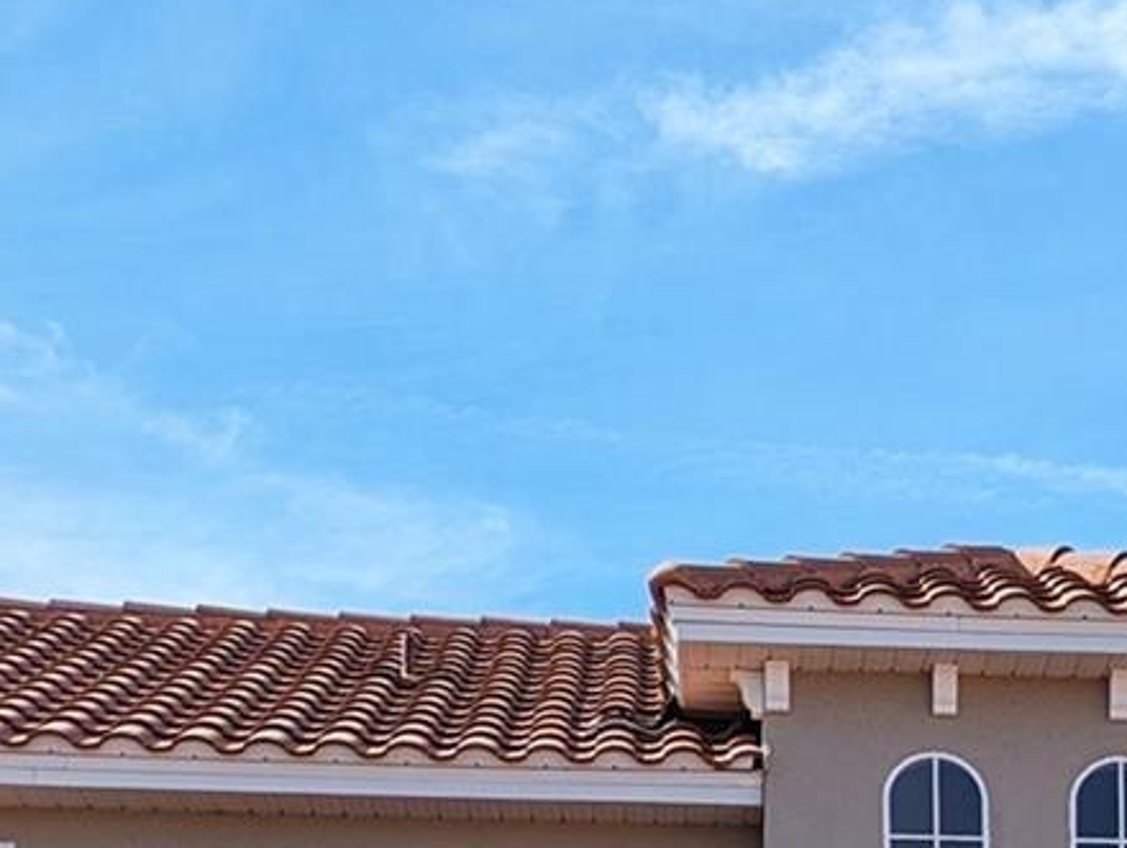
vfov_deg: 15.6
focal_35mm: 87
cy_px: 1299
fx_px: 2836
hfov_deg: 21.1
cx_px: 1322
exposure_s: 1/1825
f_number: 1.85
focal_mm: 6.81
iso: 47
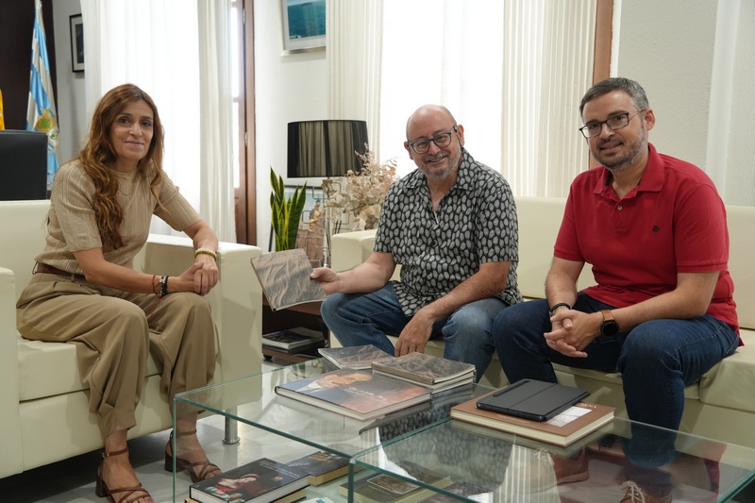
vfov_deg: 38.9
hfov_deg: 55.8
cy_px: 252
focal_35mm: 34
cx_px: 378
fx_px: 713
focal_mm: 34
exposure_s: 1/160
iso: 2000
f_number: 4
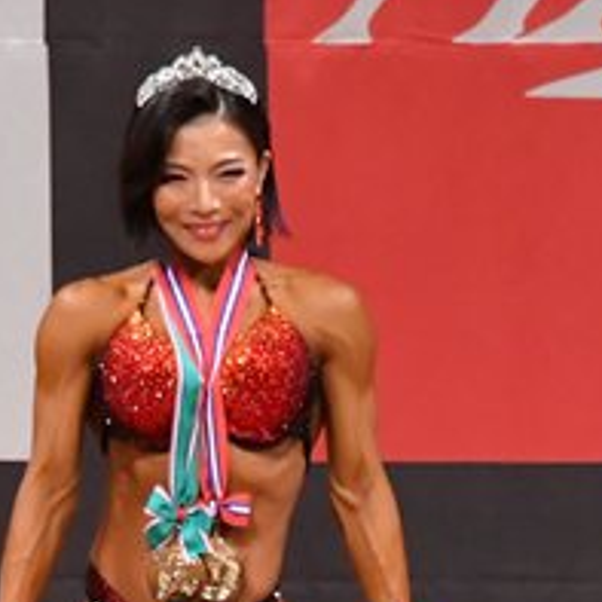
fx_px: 18711
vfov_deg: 1.8
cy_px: 703
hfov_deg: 1.8
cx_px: 218
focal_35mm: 951
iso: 7200
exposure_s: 1/400
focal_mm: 190
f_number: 5.6
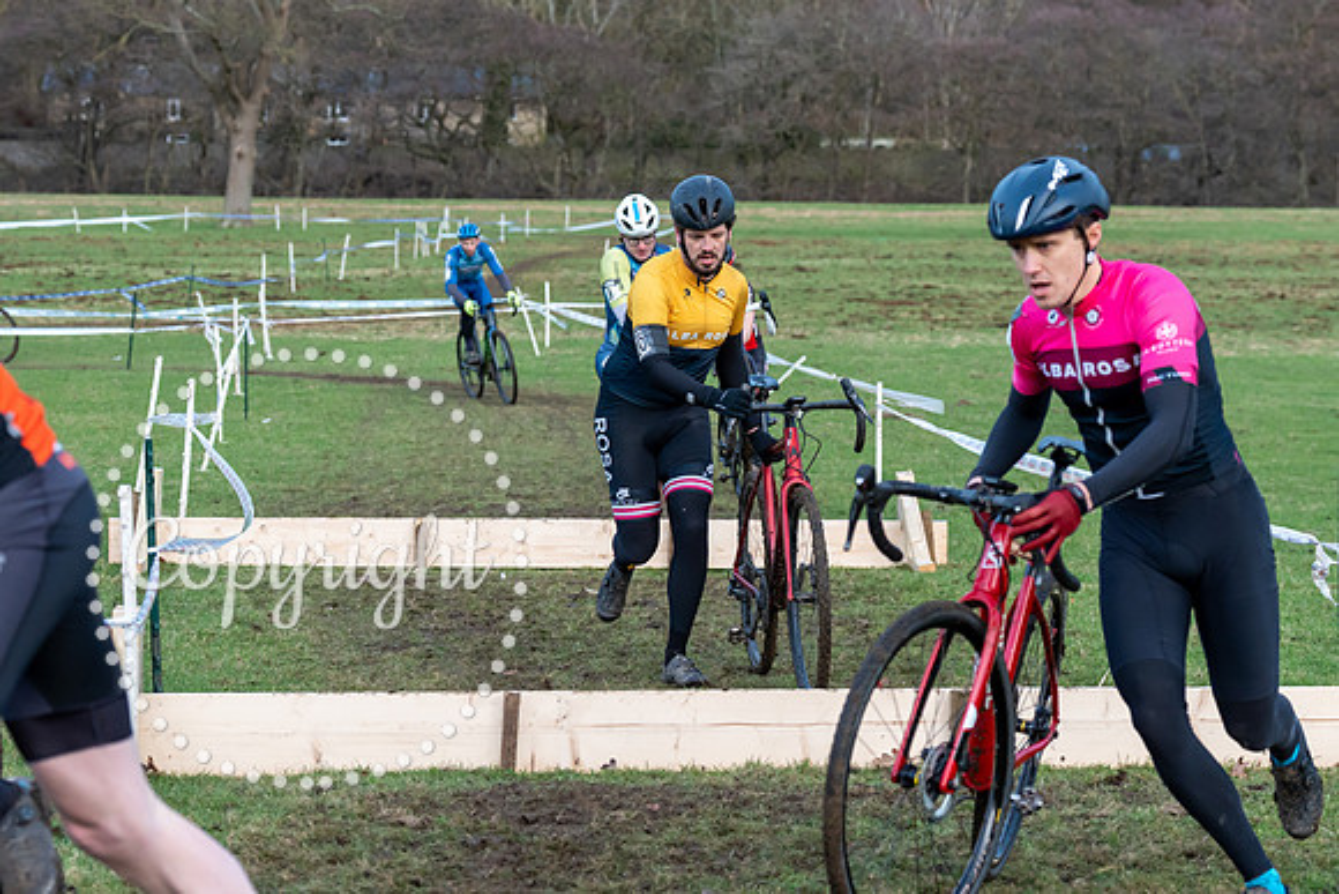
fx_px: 3627
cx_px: 664
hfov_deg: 20.9
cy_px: 292
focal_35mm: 98
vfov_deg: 14.0
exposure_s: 1/1000
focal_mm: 70
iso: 2000
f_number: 4
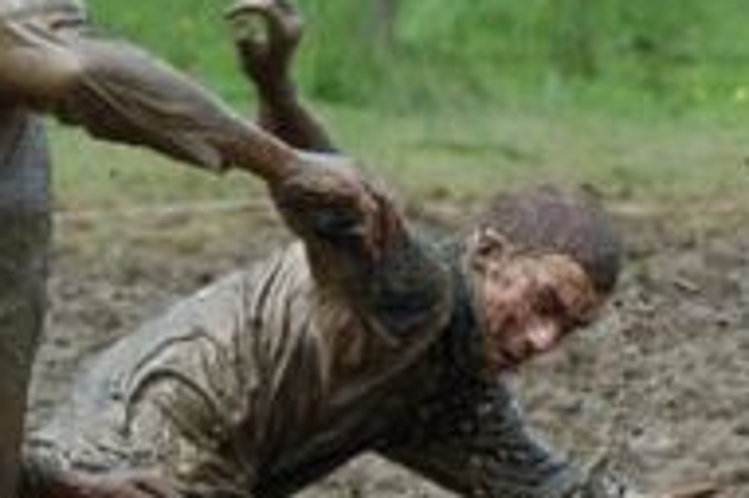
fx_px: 11682
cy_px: 671
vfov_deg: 2.4
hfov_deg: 3.7
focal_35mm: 562
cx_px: 173
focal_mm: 112
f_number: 5.6
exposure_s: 1/500
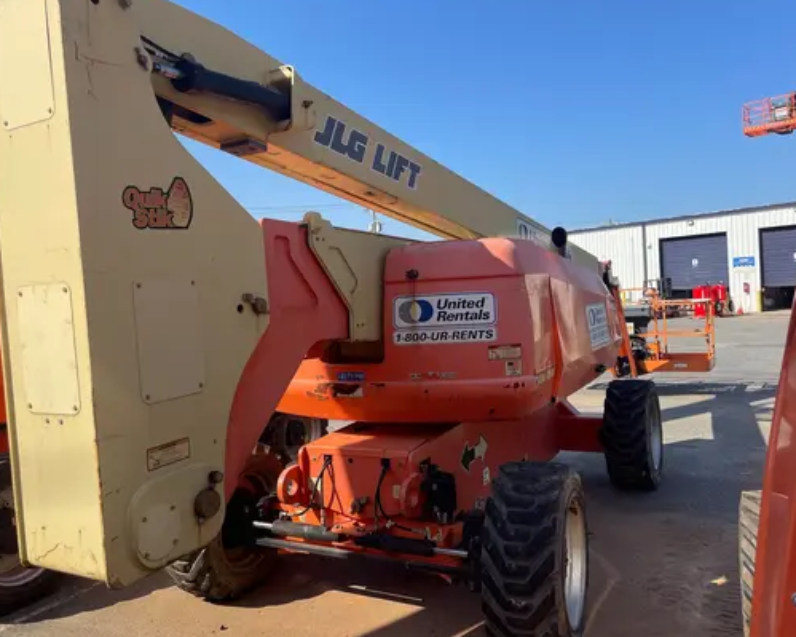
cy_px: 309
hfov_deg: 62.2
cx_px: 404
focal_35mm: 28
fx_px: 660
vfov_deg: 51.5
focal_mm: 4.2
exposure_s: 1/2564
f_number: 1.6
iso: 32
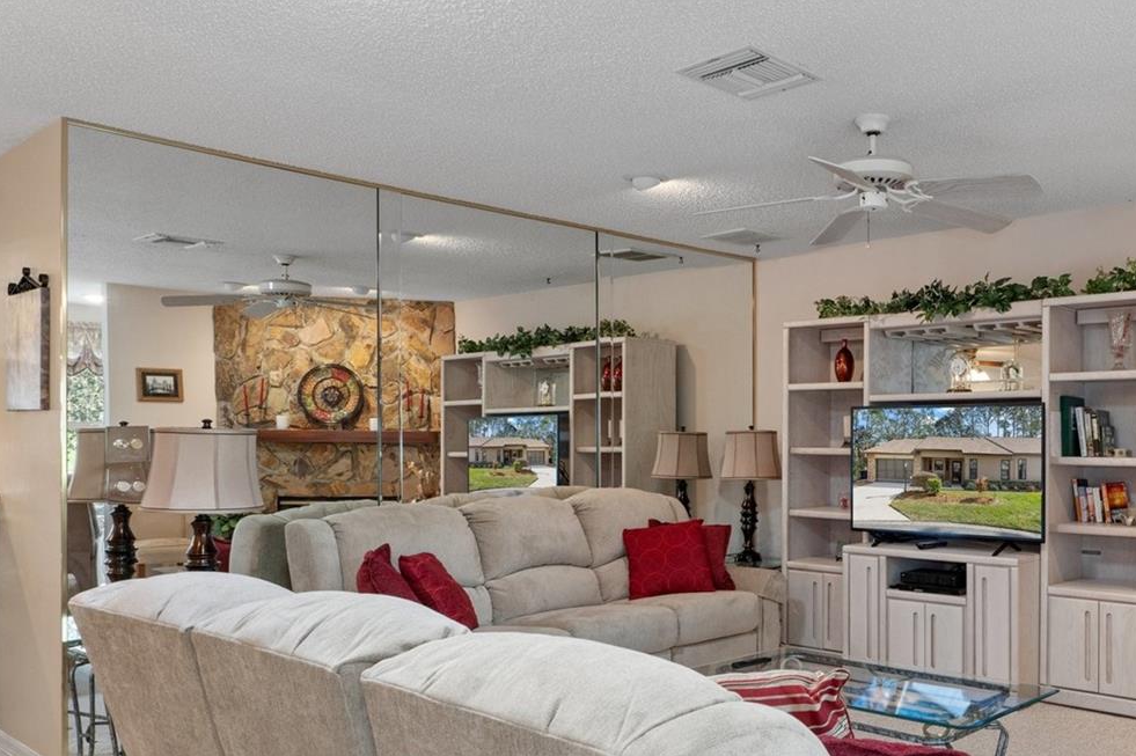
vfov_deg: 41.0
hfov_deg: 55.1
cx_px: 901
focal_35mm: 32
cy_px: 467
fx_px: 1003
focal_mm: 13
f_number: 8
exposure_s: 1/3
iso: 320
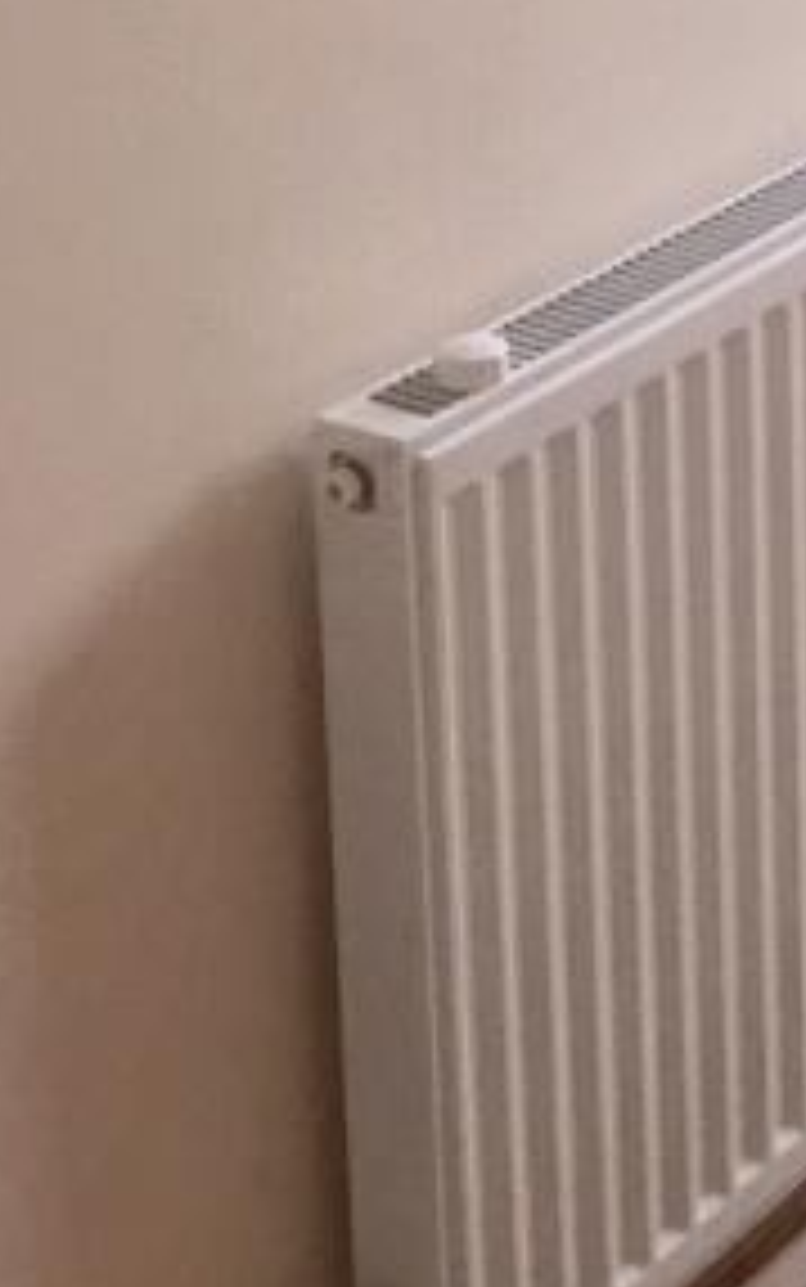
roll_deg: -2.2
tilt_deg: -16.4
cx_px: 1765
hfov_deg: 10.6
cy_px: -392
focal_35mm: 110
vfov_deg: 17.7
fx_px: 3862
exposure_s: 1/222
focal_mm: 4.15
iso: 40
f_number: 2.2
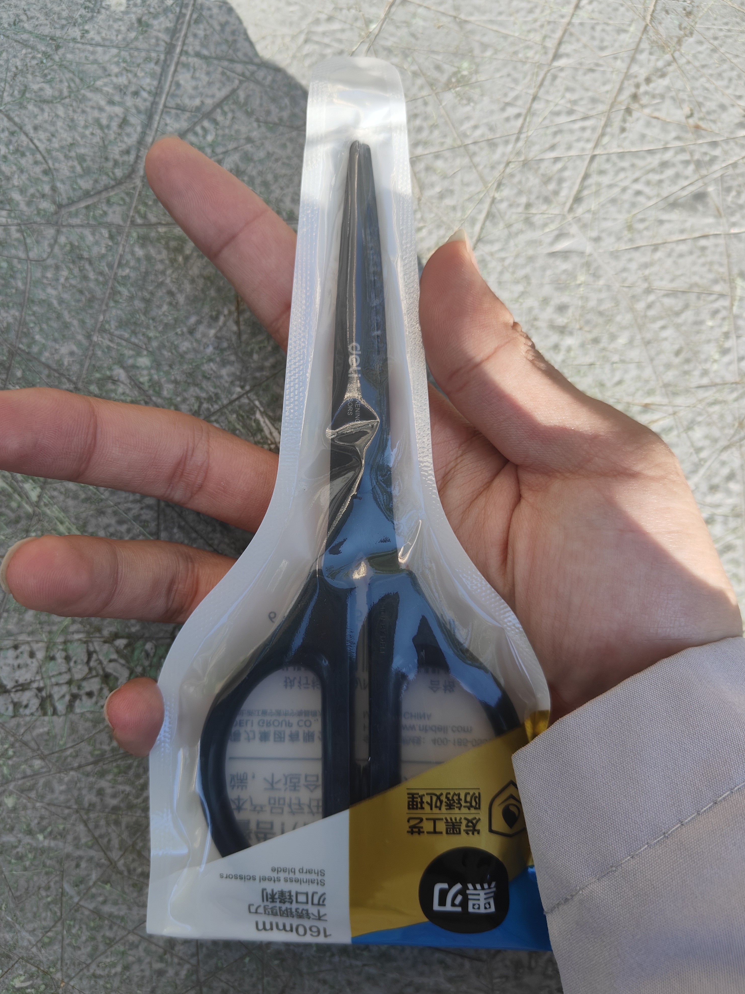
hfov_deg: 54.9
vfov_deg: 69.4
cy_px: 507
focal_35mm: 25
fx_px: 717
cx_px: 358
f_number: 1.8
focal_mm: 5.59
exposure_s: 1/228
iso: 50
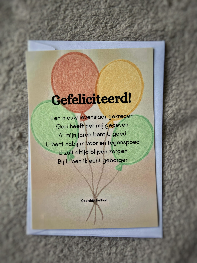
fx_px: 197
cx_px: 98
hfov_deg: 53.1
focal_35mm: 26
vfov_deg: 67.3
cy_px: 132
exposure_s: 1/122
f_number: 1.8
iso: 64
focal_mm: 4.25
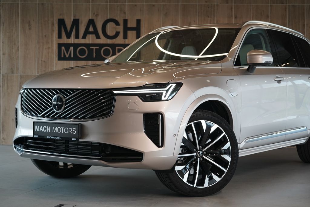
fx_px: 534
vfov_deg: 21.9
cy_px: 104
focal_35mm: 62
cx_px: 155
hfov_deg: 32.4
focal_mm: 62
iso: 1600
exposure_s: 1/160
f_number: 5.6
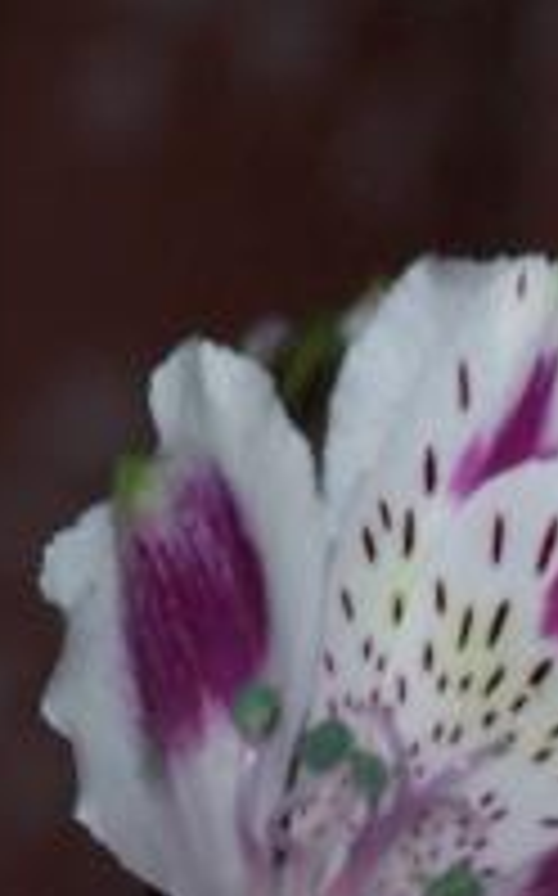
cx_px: 378
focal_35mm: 774
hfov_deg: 1.7
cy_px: 1283
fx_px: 18874
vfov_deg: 2.7
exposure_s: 1/125
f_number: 3.2
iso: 80
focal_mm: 31.3
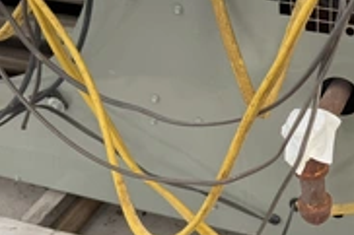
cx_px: 325
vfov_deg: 24.5
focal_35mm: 55
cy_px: 150
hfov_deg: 34.1
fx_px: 540
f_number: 1.78
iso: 80
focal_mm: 6.76
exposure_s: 1/1727
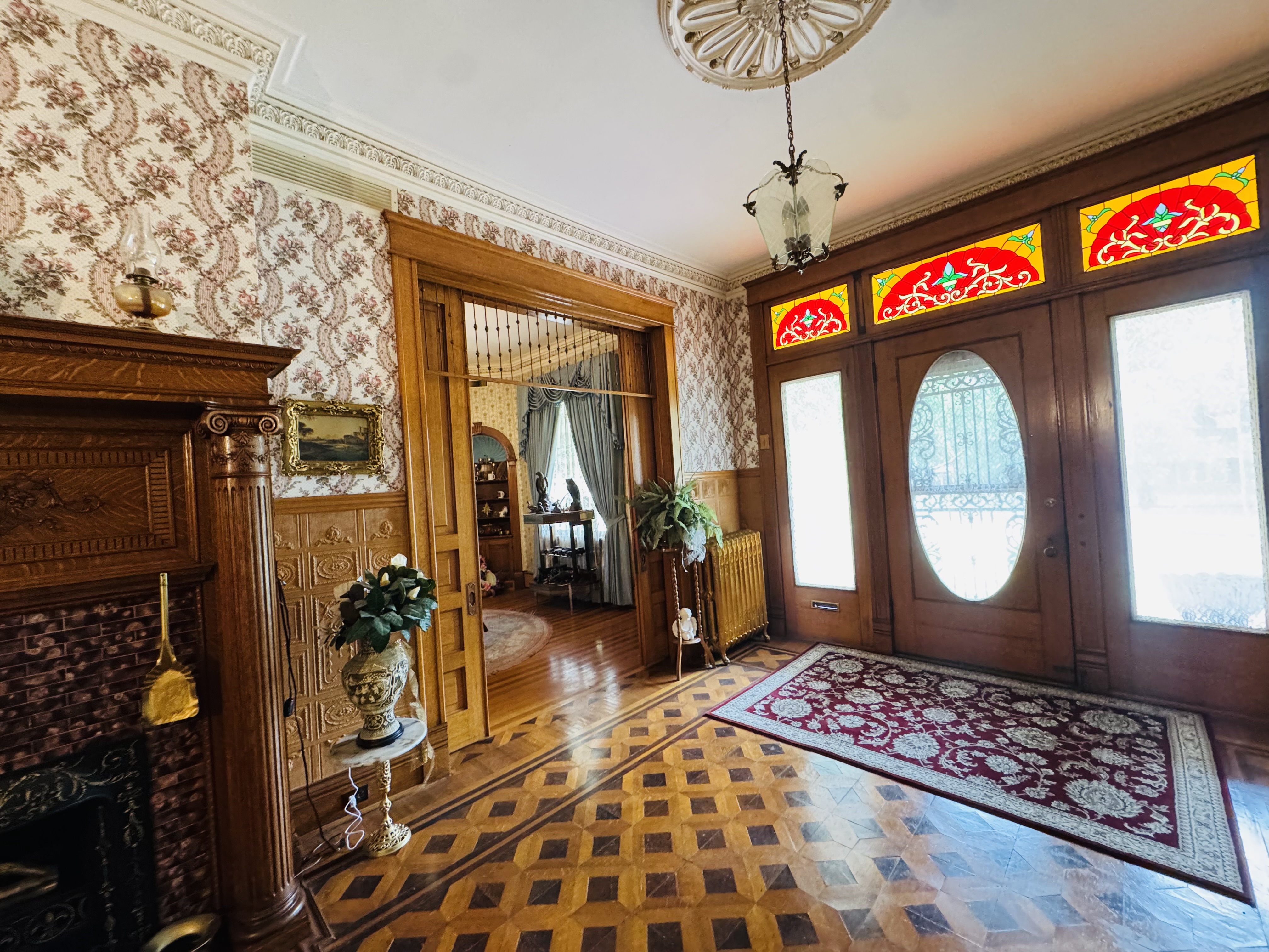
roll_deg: +4.7
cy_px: 476
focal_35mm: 14
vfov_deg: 85.7
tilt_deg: +0.8
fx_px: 513
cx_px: 634
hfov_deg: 102.1
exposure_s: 1/60
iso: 640
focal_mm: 2.22
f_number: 2.2
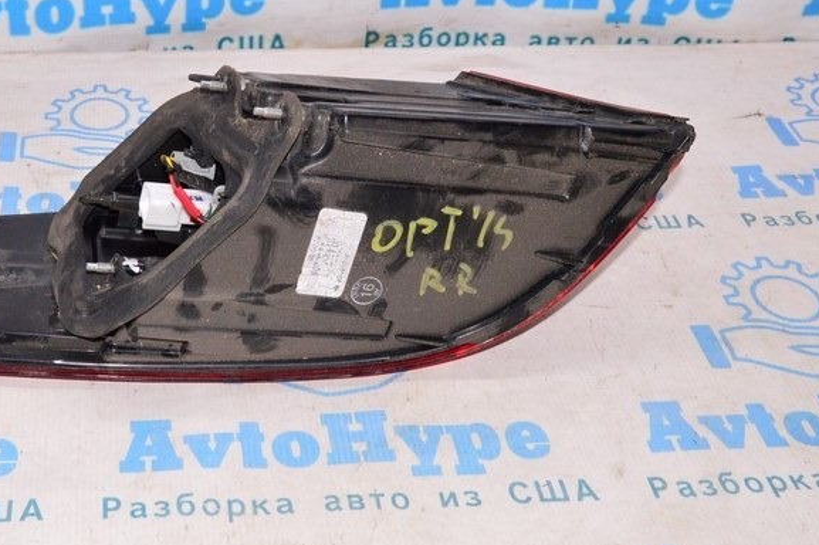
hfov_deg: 35.0
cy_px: 153
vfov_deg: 24.0
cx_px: 210
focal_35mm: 56
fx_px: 1271
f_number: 8
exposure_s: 1/200
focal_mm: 21
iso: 1600
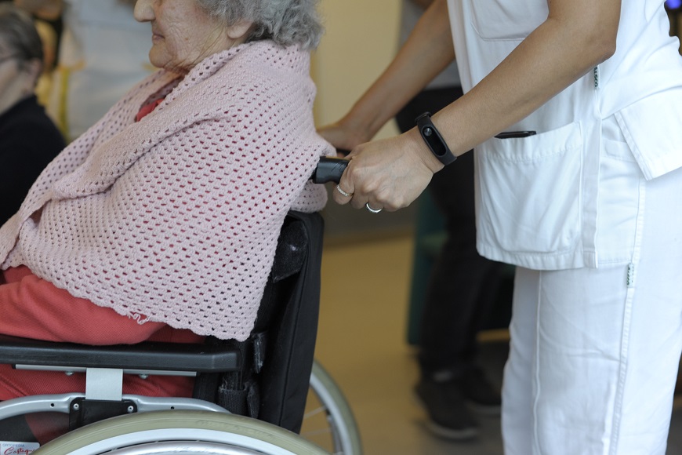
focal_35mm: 50
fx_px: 947
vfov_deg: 27.0
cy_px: 228
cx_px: 341
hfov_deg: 39.6
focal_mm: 50
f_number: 3.2
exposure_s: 1/125
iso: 800
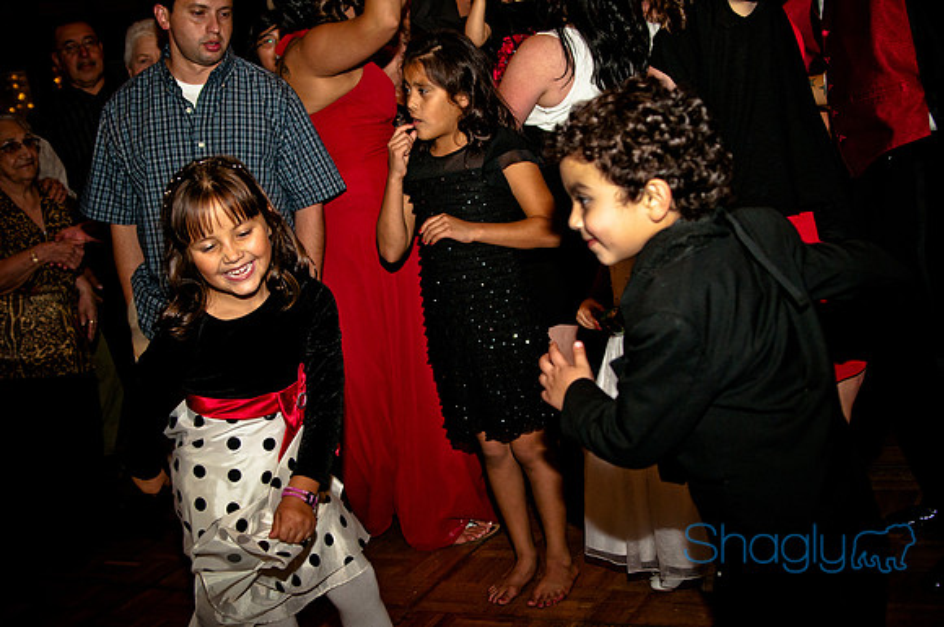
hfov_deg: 46.5
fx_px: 1100
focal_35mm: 42
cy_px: 314
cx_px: 472
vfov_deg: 31.8
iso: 400
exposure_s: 1/200
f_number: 3.2
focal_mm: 28
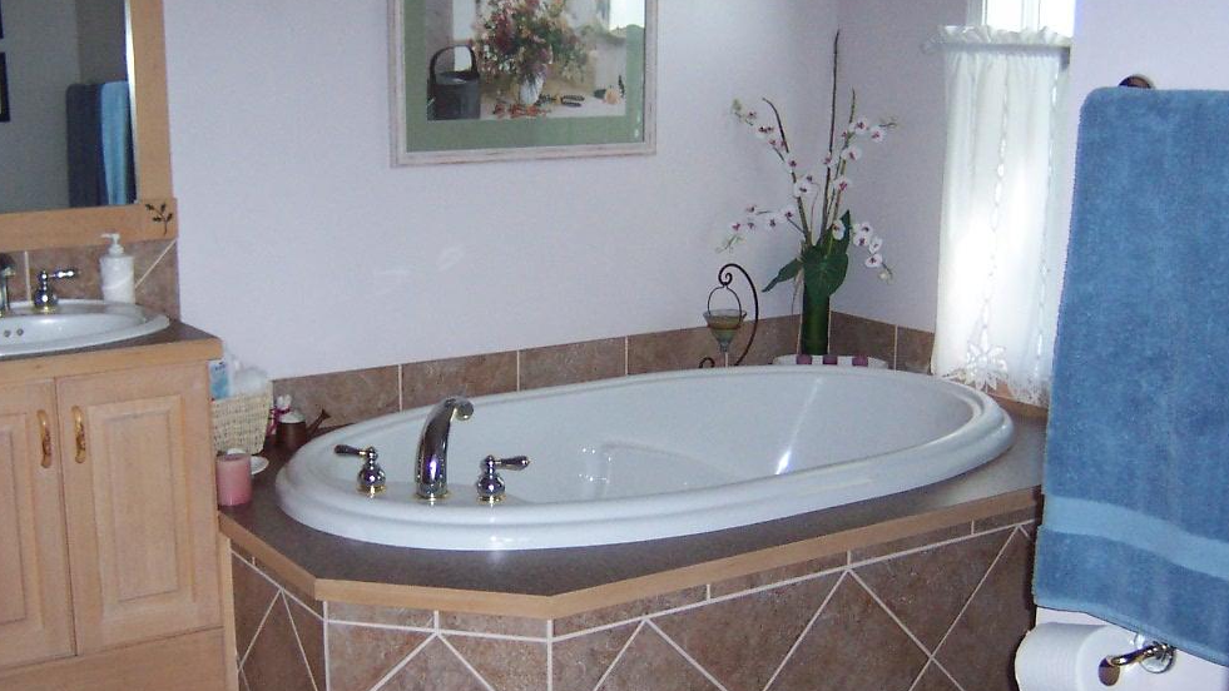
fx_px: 1564
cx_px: 536
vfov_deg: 24.9
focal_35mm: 48
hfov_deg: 42.8
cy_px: 387
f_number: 2.4
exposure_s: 1/60
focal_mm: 5.6
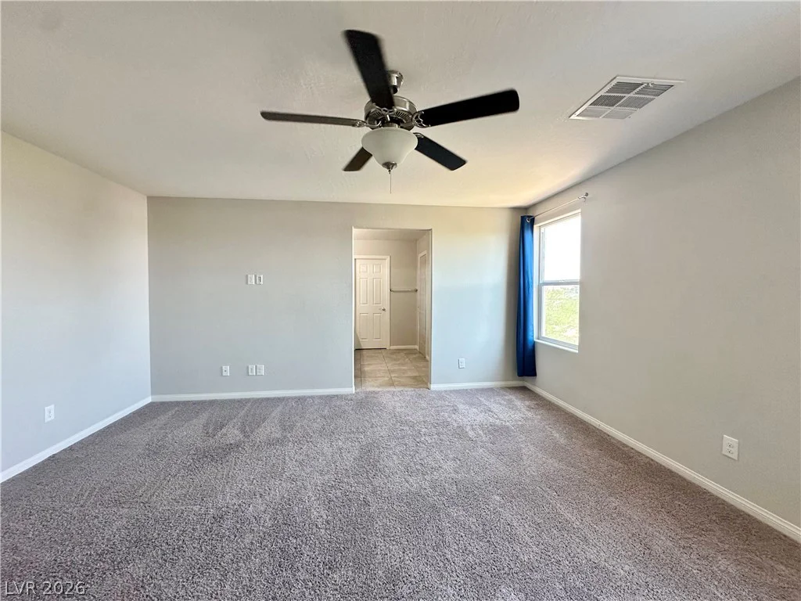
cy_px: 300
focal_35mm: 14
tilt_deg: -2.0
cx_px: 400
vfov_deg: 85.7
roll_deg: -0.2
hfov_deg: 102.1
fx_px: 324
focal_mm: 2.22
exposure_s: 1/120
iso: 160
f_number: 2.2
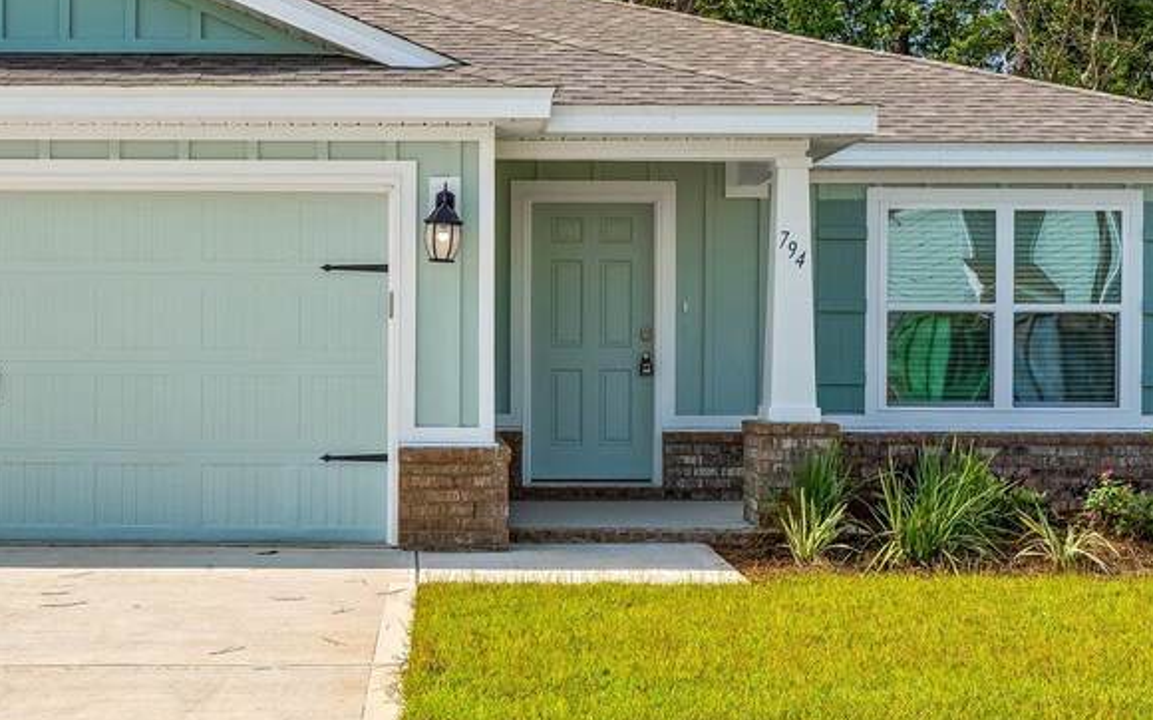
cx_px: 471
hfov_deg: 37.4
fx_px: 1696
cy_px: 349
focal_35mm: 54
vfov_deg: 24.0
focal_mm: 24
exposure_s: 1/320
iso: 125
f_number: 9
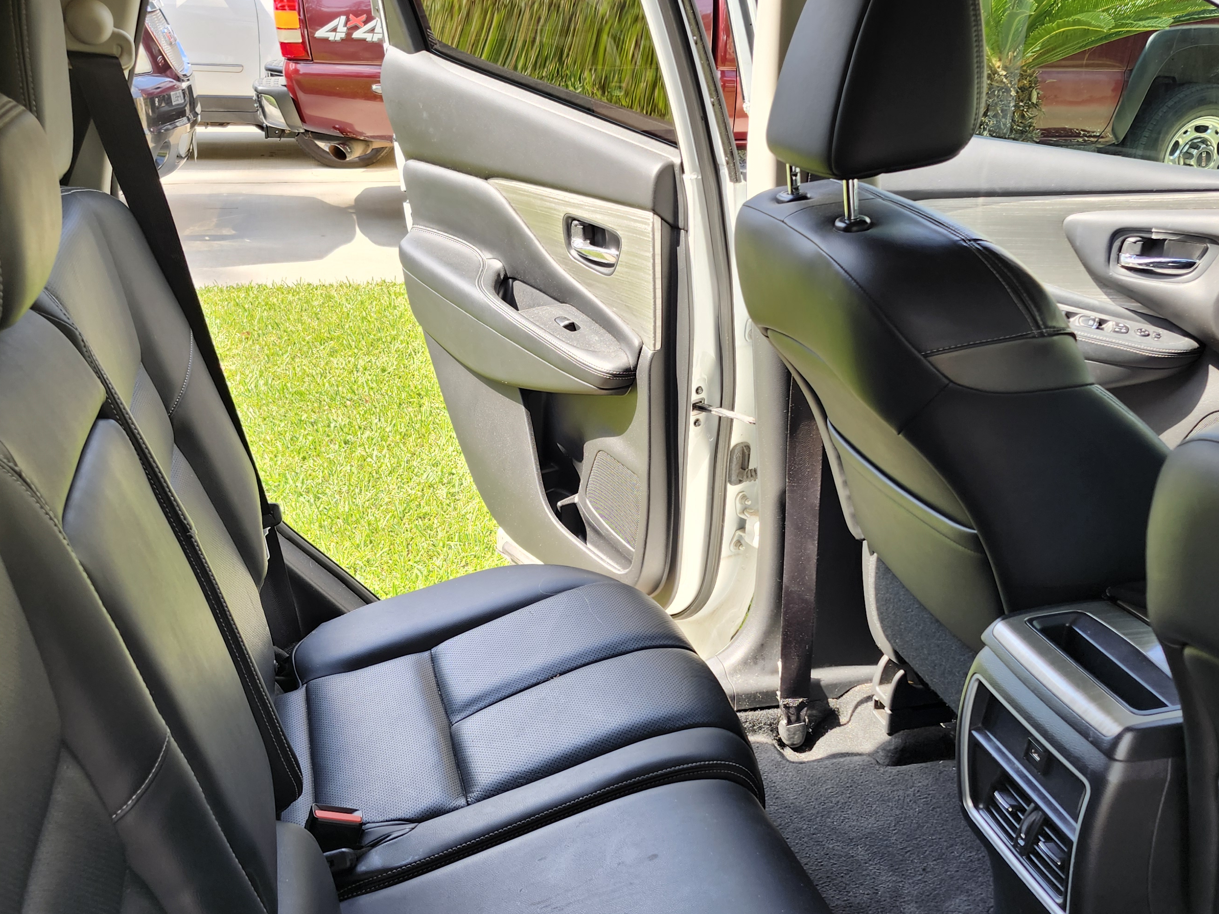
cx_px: 617
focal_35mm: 35
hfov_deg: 52.6
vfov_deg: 40.3
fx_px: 1232
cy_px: 585
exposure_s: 1/180
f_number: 1.8
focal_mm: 5.54
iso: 40
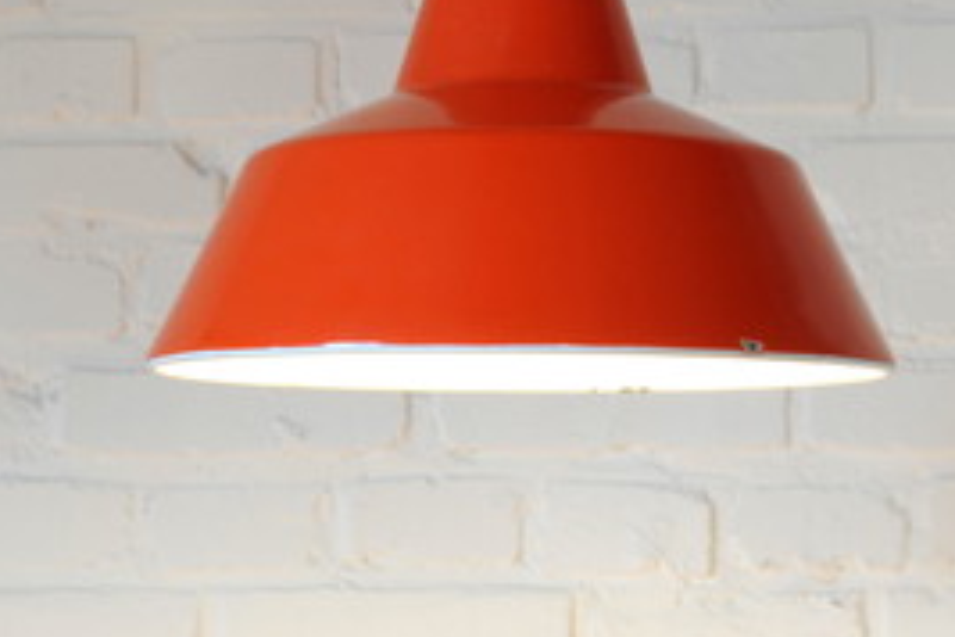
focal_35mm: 134
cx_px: 511
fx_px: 3554
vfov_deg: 10.2
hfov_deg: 15.3
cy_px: 73
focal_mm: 70
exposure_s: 1/6
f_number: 10
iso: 1250
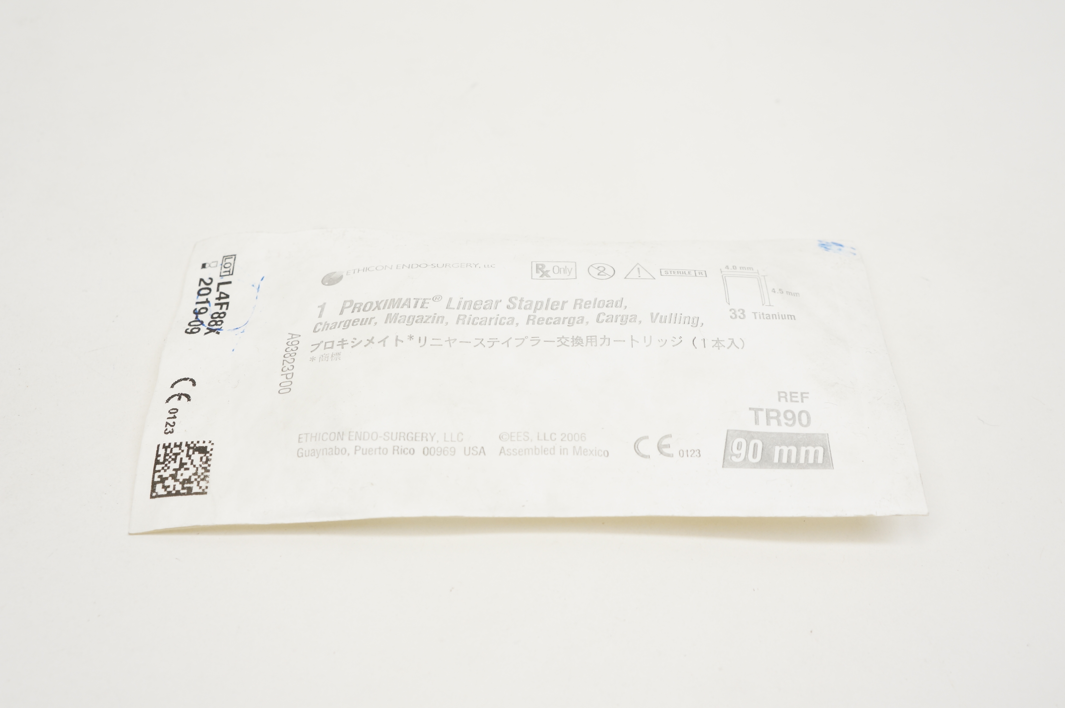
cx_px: 532
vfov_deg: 35.4
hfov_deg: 51.3
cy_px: 354
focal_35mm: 38
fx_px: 1108
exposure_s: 1/60
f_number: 6.3
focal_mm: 25
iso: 400
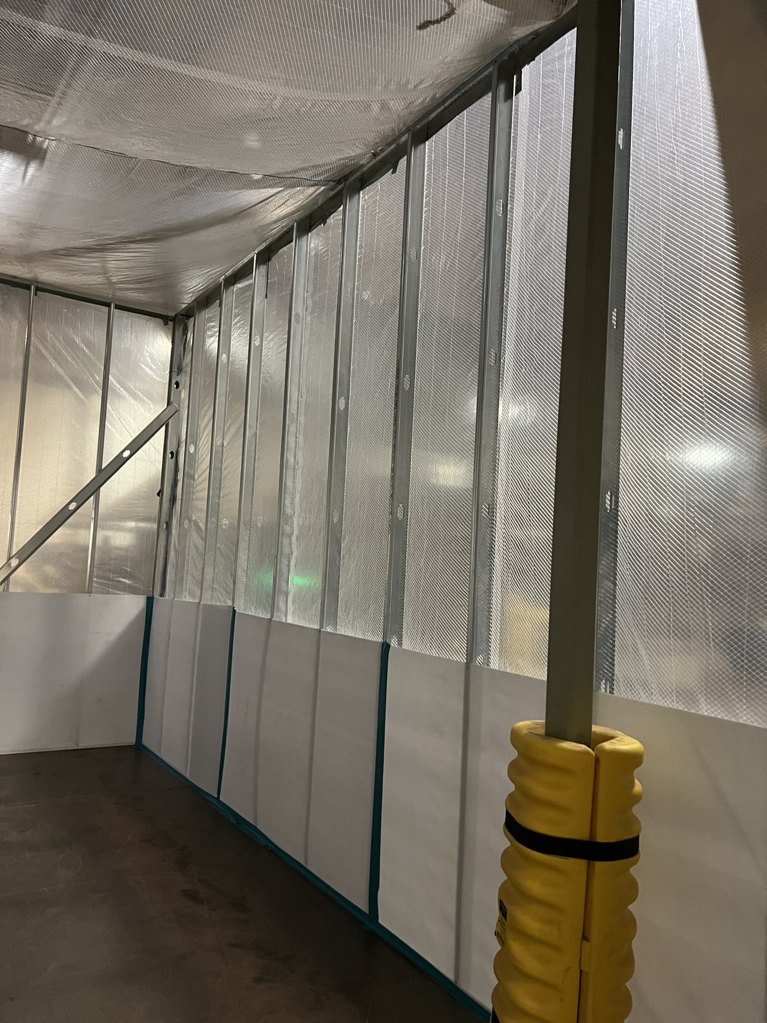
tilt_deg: +3.3
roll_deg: -2.9
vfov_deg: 67.3
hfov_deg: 53.1
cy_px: 512
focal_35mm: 26
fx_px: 768
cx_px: 384
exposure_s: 1/39
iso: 640
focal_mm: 5.7
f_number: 1.5
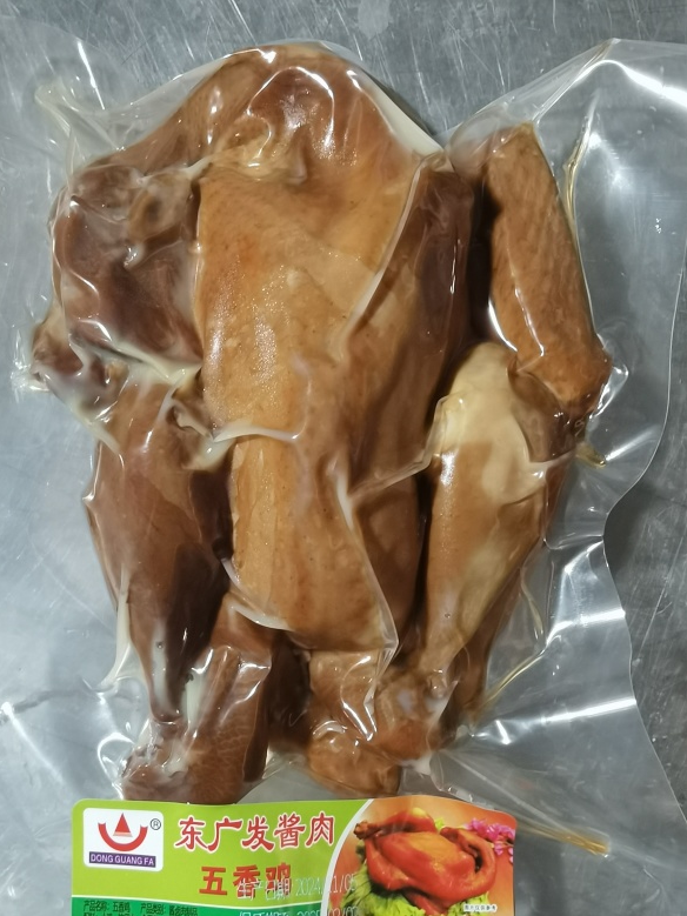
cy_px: 532
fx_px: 979
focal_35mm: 37
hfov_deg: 38.2
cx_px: 459
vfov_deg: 49.9
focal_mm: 2.26
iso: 200
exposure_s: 1/33.3
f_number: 2.2
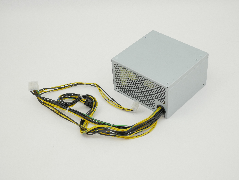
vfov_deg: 24.4
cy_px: 90
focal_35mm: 60
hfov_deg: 32.2
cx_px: 120
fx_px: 414
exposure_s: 1/160
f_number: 6.3
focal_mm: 30
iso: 800
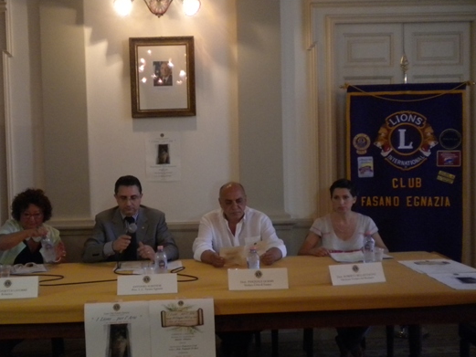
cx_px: 197
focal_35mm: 43
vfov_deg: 33.6
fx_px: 591
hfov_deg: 43.7
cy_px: 194
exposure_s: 1/49.6
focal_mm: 6.3
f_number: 3.1
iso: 400
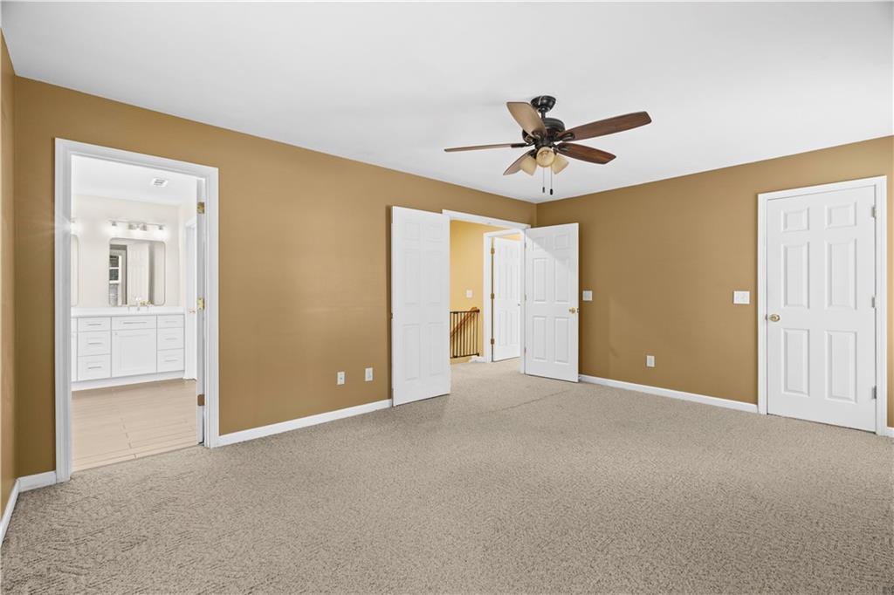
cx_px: 447
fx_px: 397
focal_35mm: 16
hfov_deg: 96.8
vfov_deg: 73.7
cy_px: 298
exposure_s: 1
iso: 1600
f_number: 8
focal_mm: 16
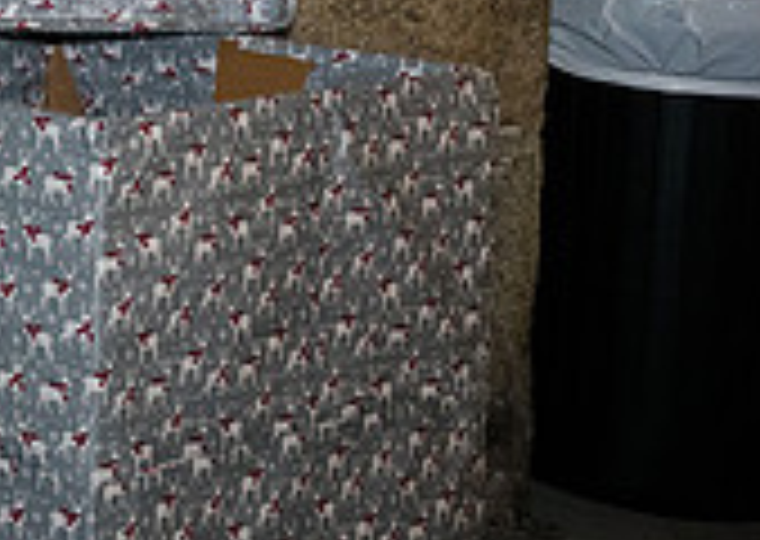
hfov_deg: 15.4
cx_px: -703
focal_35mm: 108
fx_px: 2326
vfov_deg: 12.7
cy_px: -197
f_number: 3.5
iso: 4000
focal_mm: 26
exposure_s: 1/125
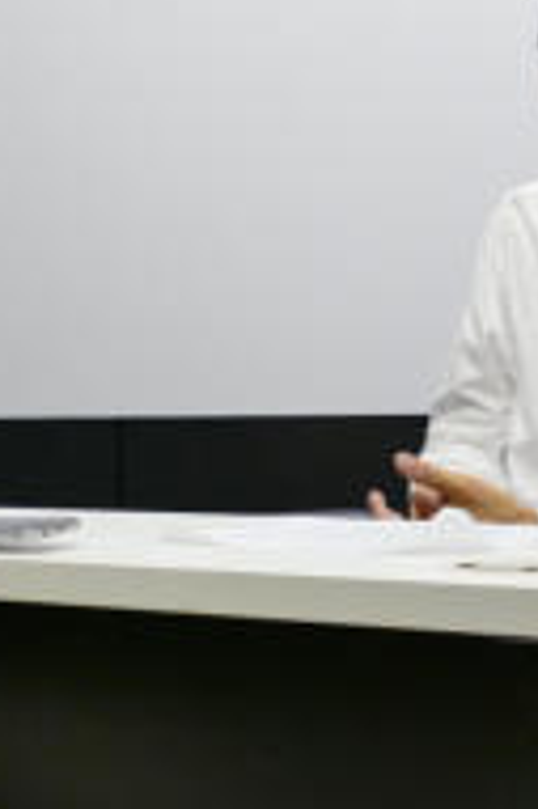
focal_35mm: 67
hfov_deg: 19.2
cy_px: 248
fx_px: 1505
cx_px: -93
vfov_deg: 29.8
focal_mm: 9.12
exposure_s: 1/60
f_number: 2.8
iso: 320
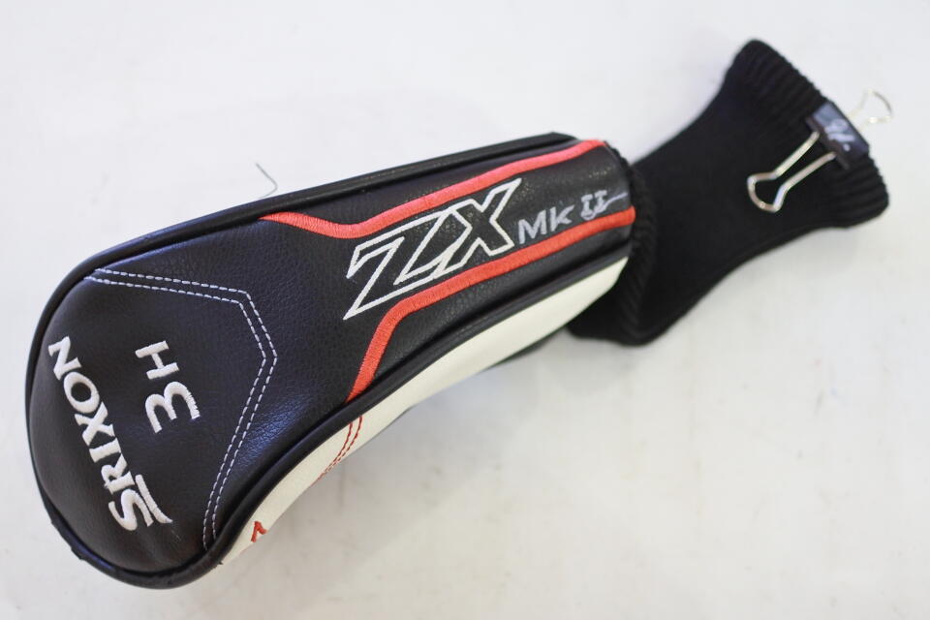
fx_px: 1266
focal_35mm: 49
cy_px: 310
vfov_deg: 27.5
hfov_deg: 40.3
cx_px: 465
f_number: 1.8
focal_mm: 18.5
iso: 800
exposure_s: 1/250
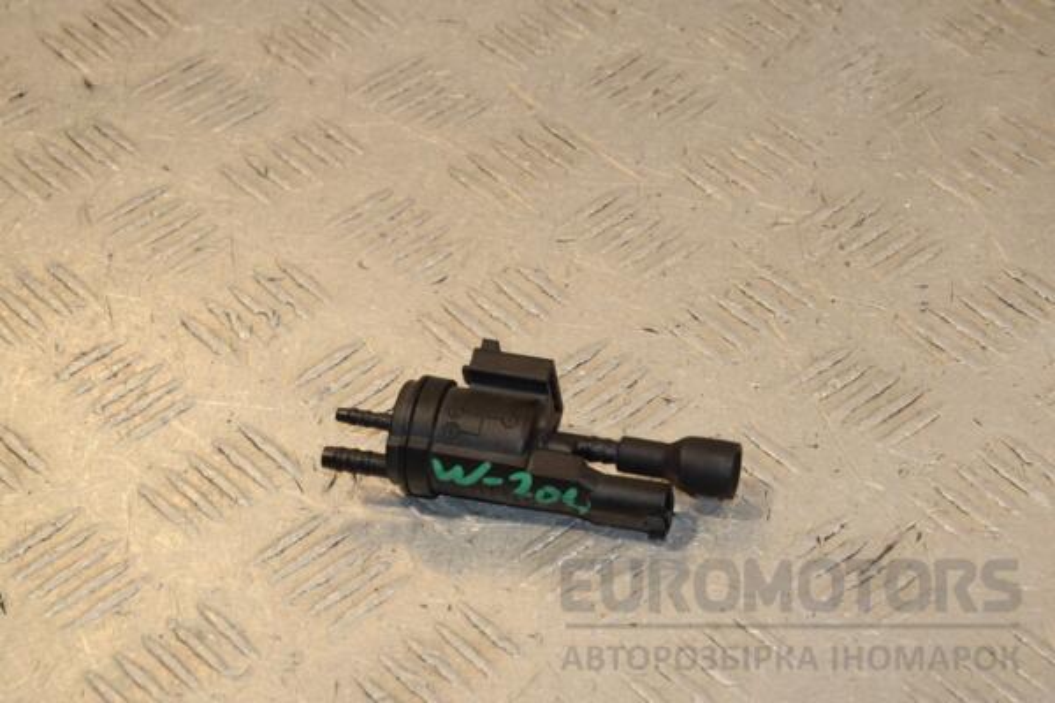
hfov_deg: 16.1
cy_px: 352
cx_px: 528
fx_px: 3736
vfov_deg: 10.8
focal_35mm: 128
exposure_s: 1/200
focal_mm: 85
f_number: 10
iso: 800
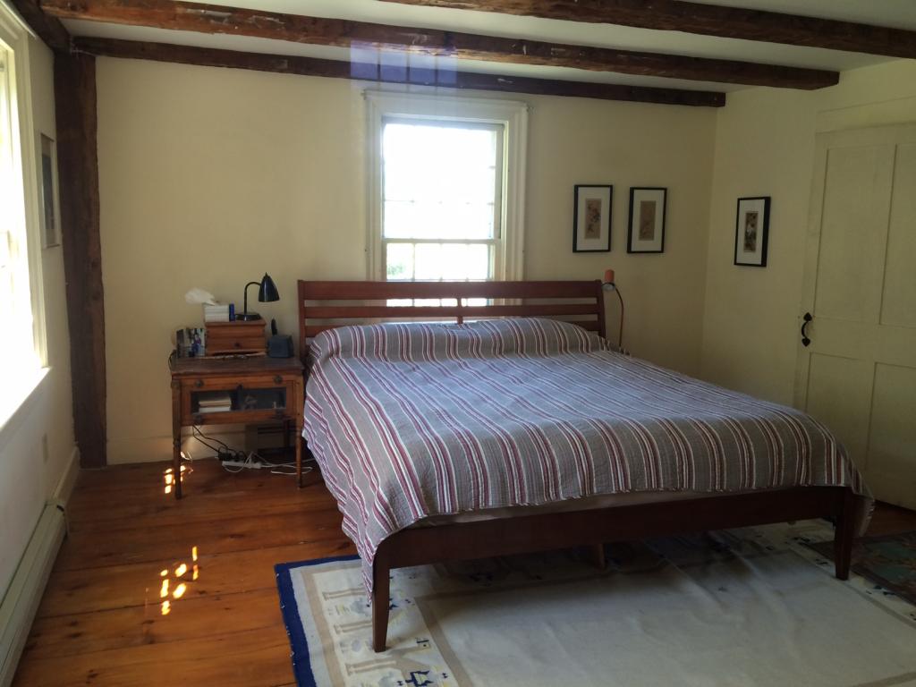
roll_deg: -0.7
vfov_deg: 48.2
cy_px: 344
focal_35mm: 29
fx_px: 767
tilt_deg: -9.3
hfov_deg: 61.7
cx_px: 458
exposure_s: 1/30
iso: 64
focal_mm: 4.15
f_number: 2.2
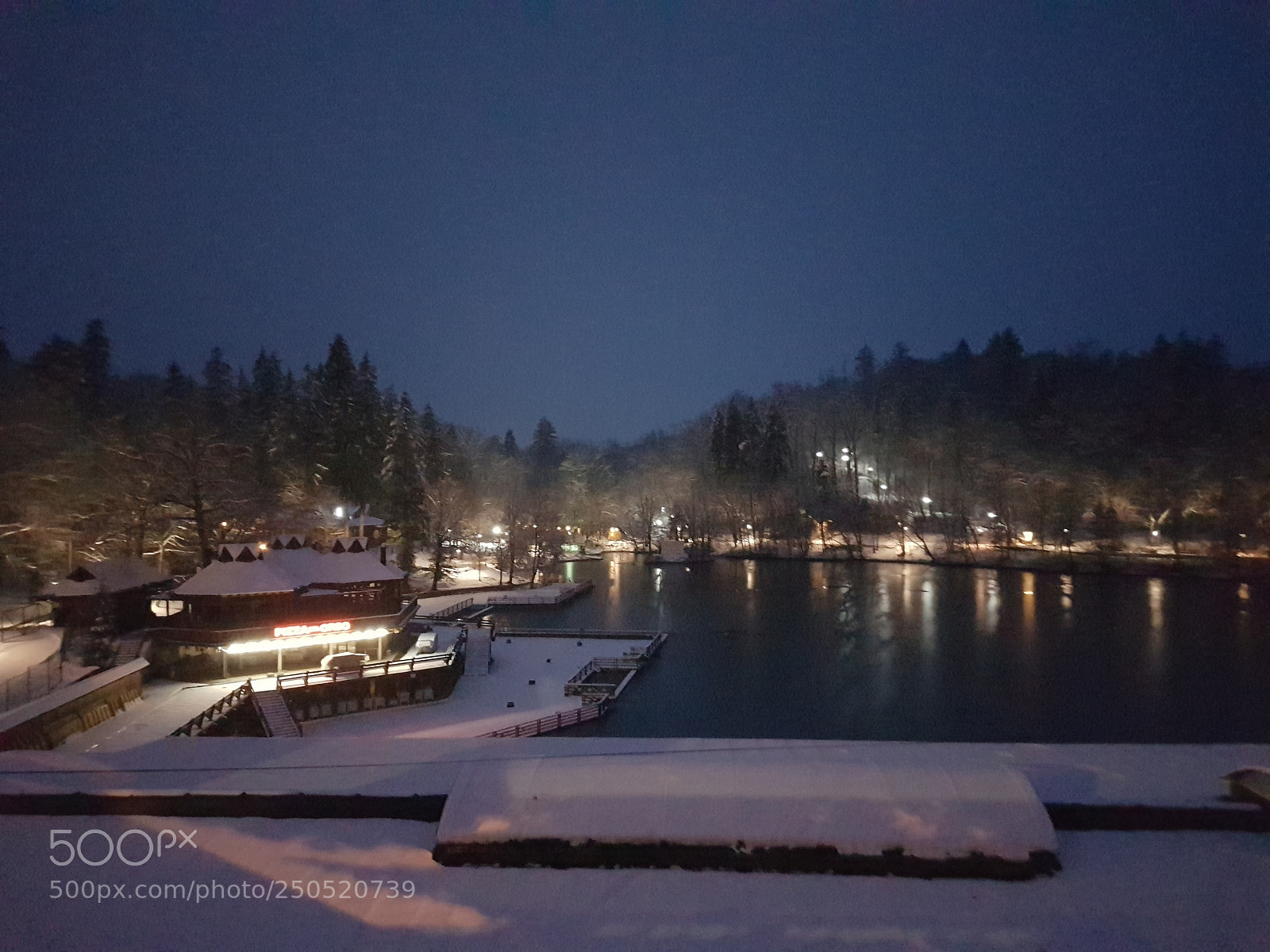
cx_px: 635
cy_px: 476
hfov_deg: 67.3
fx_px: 954
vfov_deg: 53.1
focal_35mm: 26
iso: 1250
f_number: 1.7
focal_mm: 4.2
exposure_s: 1/6
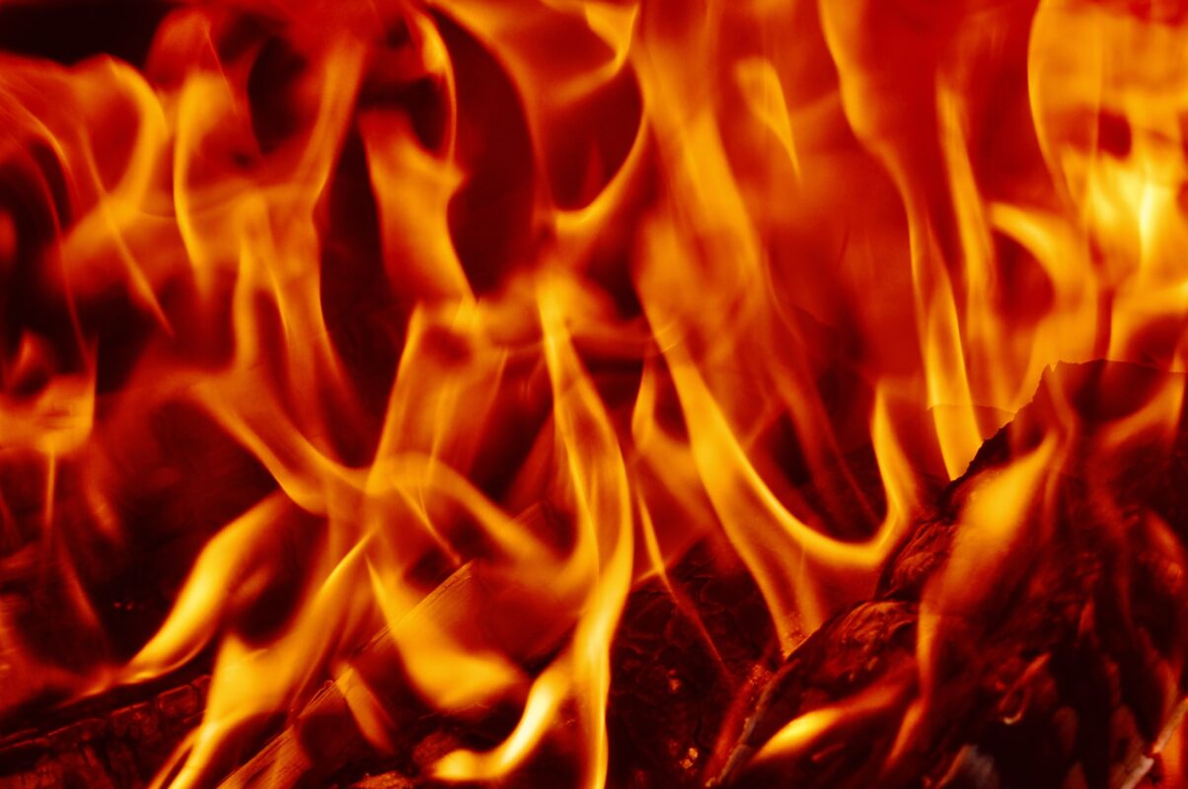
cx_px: 594
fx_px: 2720
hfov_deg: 24.6
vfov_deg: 16.5
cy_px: 394
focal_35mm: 82
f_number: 5.6
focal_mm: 55
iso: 200
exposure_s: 1/125
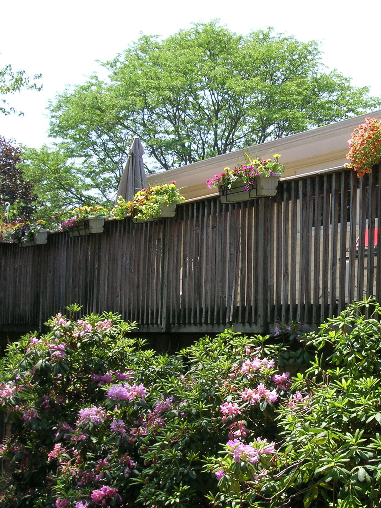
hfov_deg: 20.7
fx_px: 1027
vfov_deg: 27.8
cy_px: 234
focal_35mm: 70
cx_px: 315
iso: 50
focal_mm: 7.7
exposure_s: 1/126
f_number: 5.4
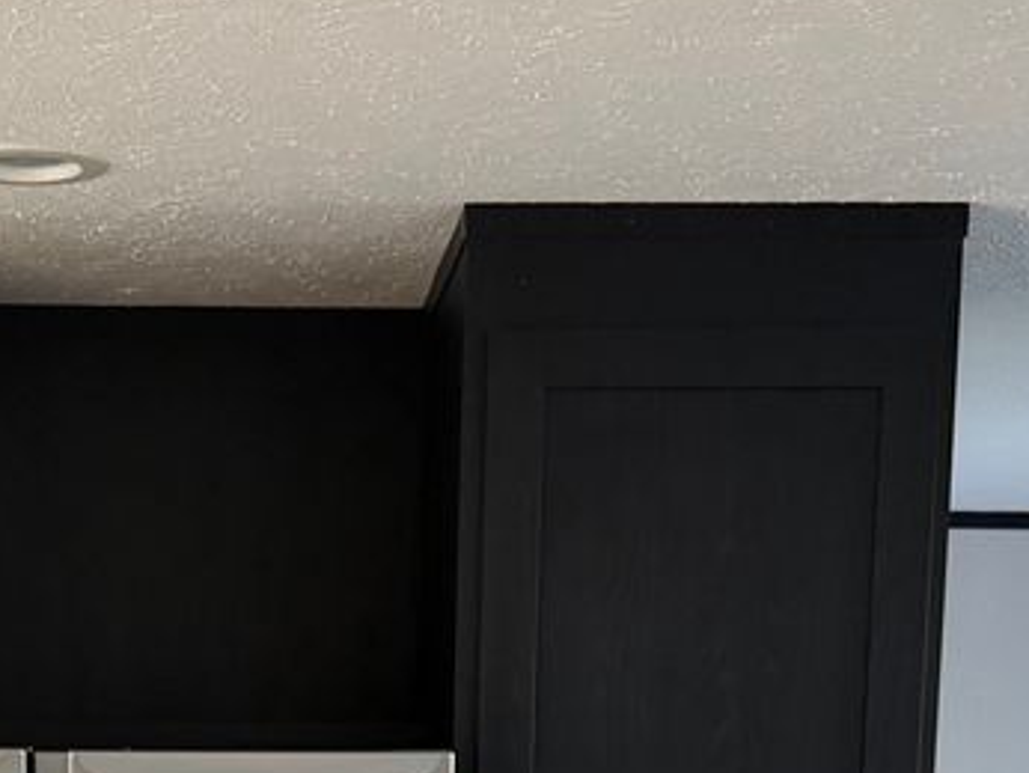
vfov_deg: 13.8
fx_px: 2885
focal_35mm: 97
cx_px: 190
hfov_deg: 20.0
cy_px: 1329
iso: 200
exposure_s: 1/82
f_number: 1.78
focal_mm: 6.76
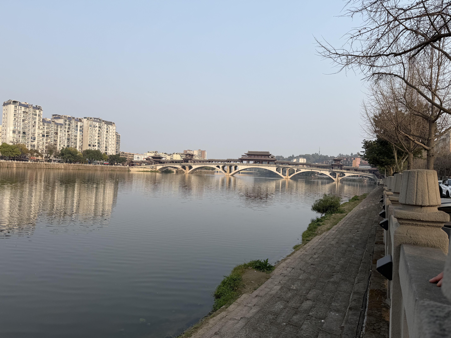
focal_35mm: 24
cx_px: 226
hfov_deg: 71.6
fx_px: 313
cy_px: 169
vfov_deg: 56.8
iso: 80
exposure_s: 1/3279
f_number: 1.78
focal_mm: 6.76
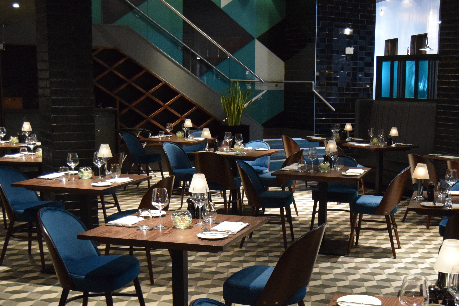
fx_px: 699
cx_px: 323
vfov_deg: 24.5
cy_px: 227
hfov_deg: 35.8
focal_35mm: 55
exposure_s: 1/40
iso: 3200
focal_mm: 23
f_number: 3.8
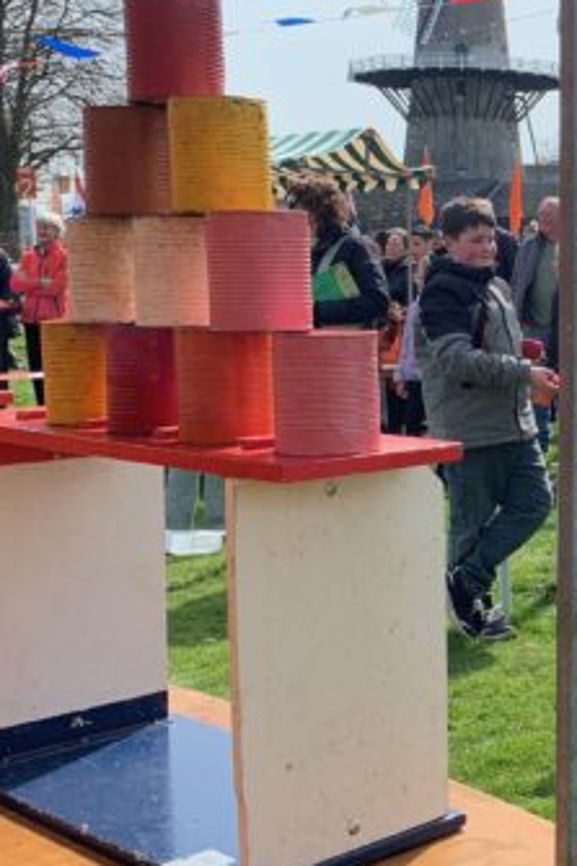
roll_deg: -1.2
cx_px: 717
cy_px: 396
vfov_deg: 32.4
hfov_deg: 20.3
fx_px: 1492
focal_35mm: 62
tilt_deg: -3.9
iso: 25
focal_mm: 4.25
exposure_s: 1/1661
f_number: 1.8
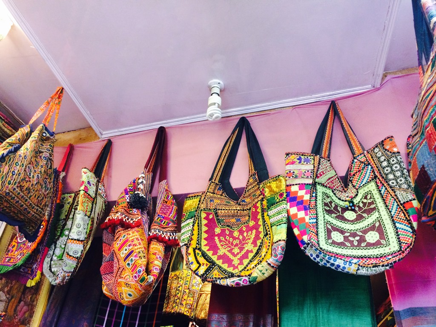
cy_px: 164
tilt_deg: +32.0
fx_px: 365
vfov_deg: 48.2
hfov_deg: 61.7
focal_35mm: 29
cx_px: 218
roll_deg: -5.7
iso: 200
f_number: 2.2
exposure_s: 1/33
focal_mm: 4.15
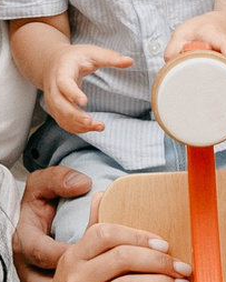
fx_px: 2552
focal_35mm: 305
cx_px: 23
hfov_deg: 5.1
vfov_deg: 6.3
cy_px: -150
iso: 125
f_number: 3.5
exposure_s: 1/160
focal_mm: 26
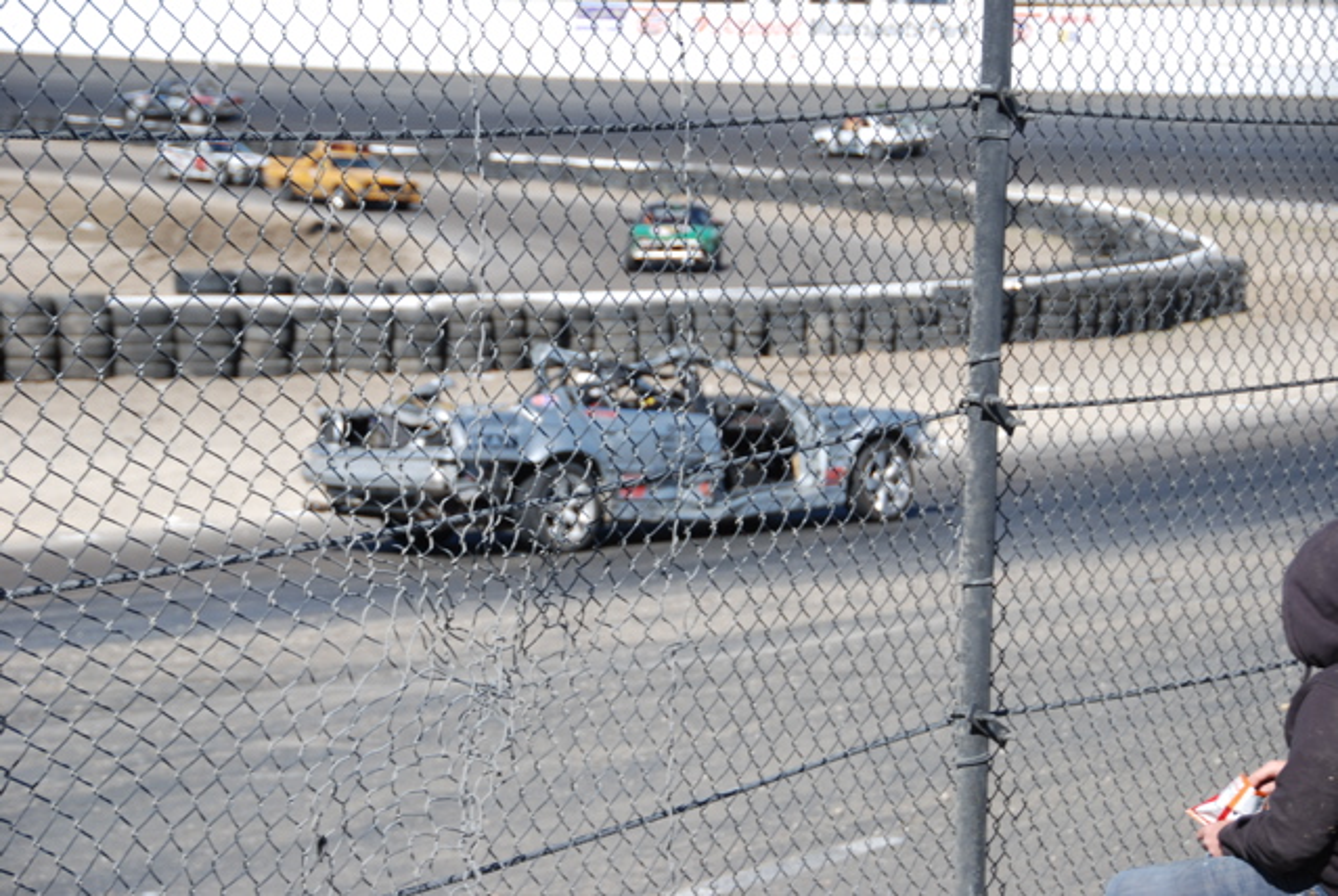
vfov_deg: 13.1
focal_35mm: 105
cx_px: 669
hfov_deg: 19.4
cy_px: 448
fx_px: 3908
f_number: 5.6
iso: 125
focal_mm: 70
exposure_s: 1/500
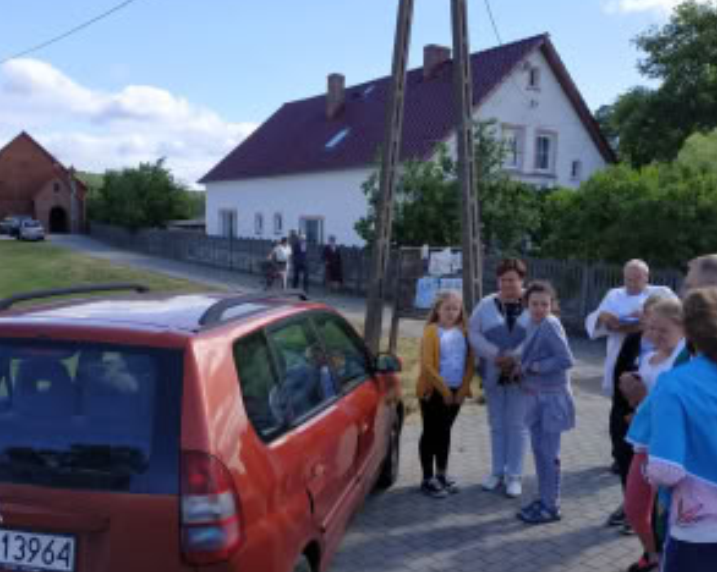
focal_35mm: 32
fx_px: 679
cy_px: 332
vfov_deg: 45.6
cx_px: 365
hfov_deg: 55.7
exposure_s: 1/2147
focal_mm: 3.94
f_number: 1.9
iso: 250
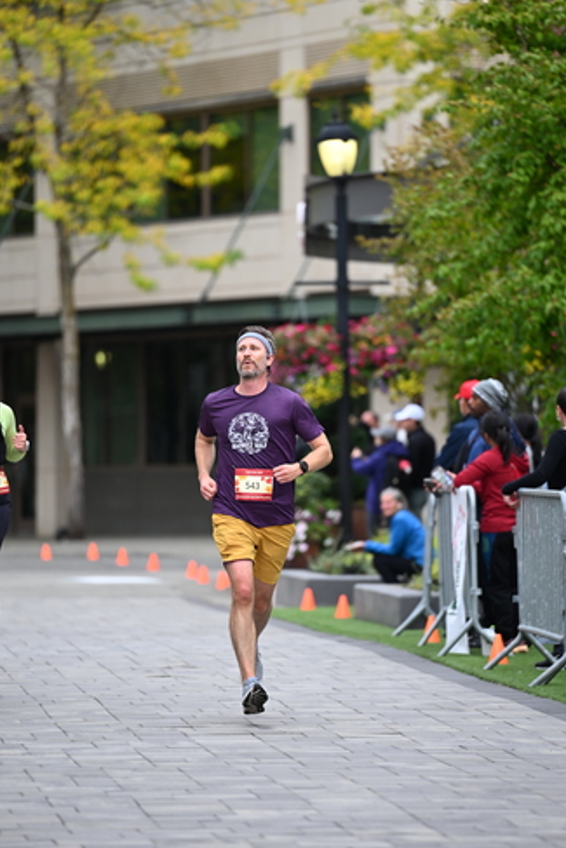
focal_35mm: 226
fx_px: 5326
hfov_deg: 6.1
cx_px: 302
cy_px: 434
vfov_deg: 9.1
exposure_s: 1/2000
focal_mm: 200
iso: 640
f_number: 2.8
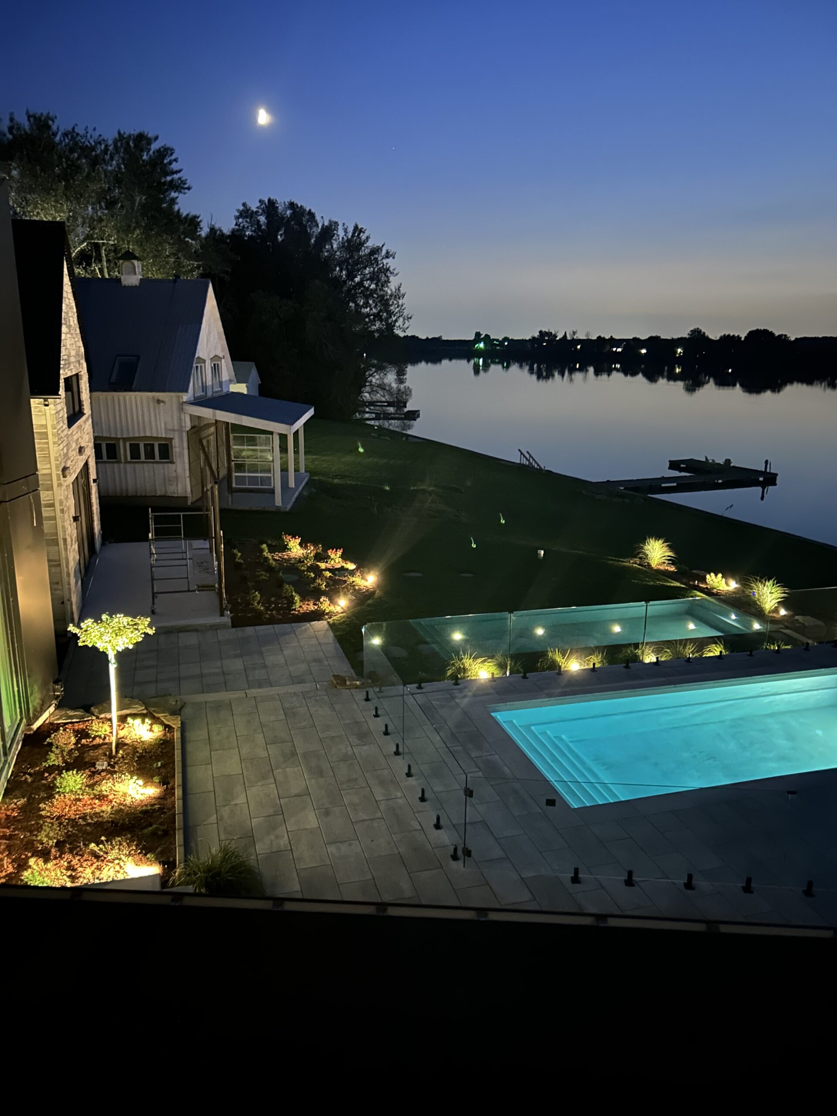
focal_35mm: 26
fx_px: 838
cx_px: 418
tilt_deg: -13.8
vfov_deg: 67.3
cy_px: 558
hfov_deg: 53.1
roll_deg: -1.0
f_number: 1.5
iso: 1250
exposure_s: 1/5
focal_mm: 5.7
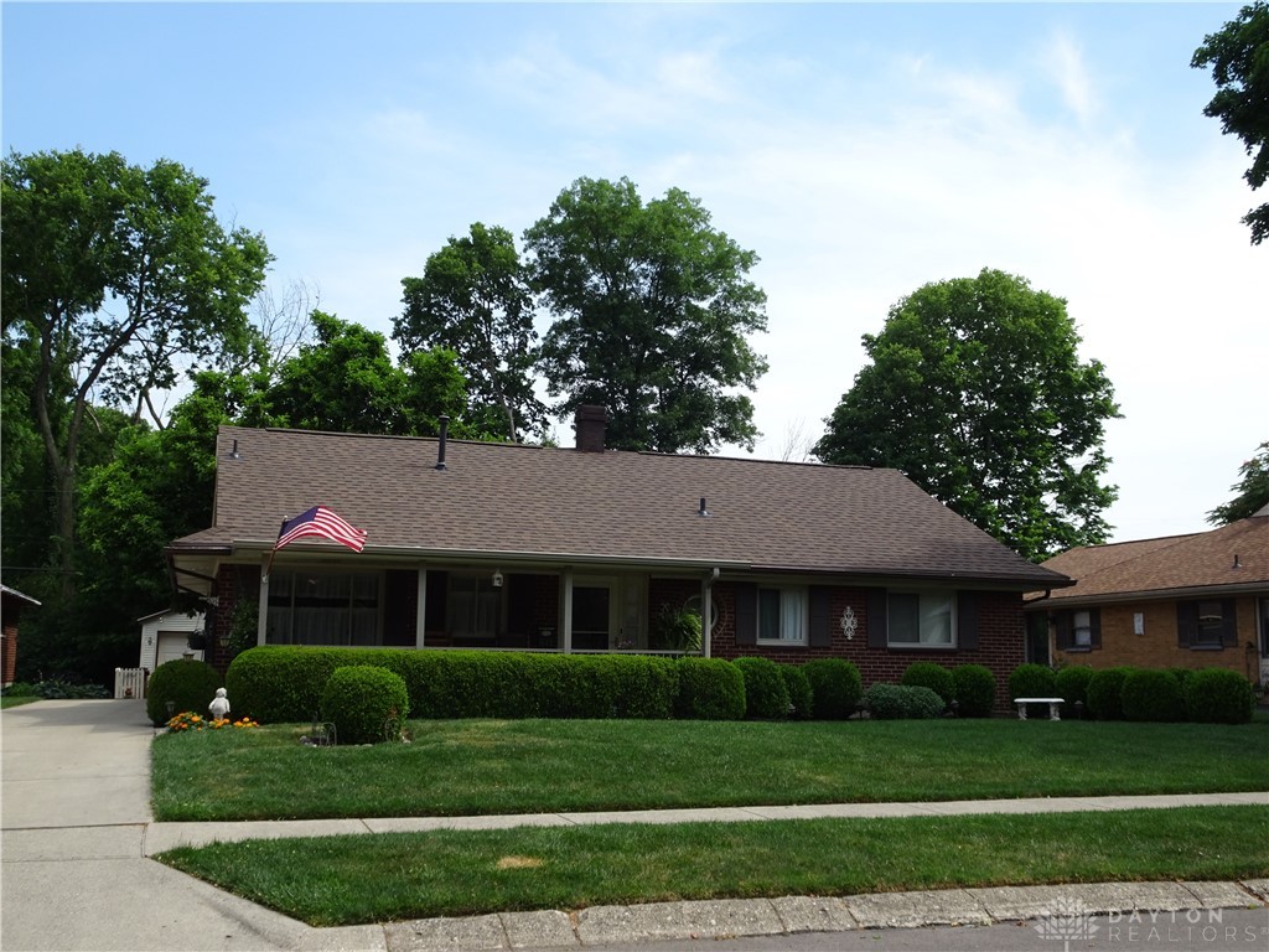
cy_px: 476
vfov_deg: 40.7
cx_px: 634
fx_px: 1283
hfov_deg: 52.6
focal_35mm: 35
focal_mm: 5.98
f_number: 4
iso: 80
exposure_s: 1/400
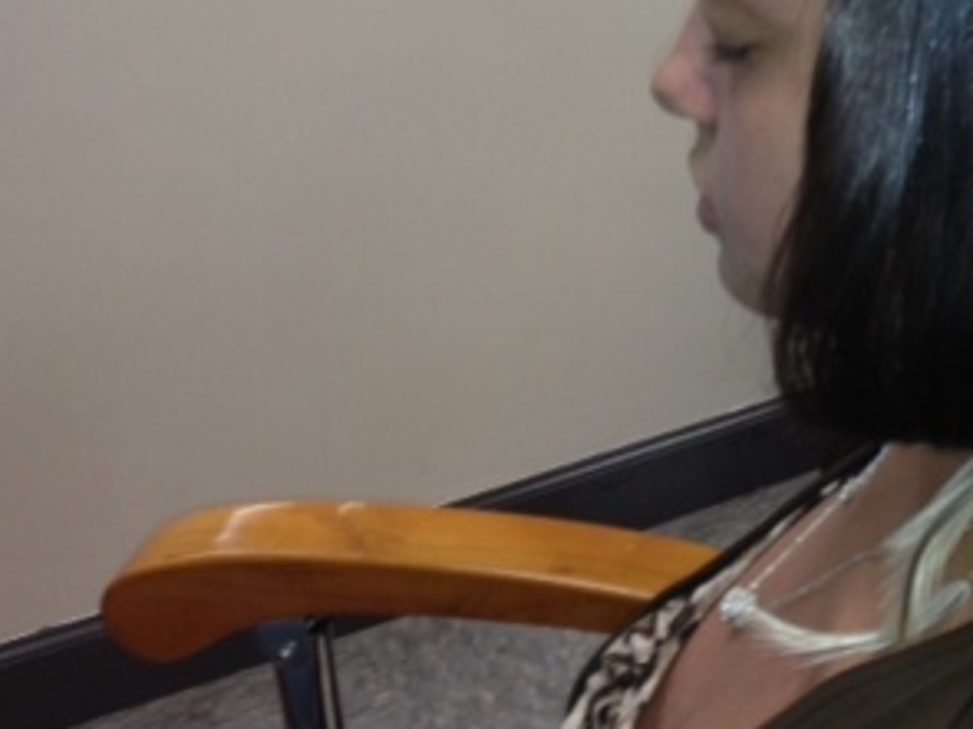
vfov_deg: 18.8
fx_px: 2135
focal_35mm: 76
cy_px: 0
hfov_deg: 24.5
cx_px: 970
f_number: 2.4
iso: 64
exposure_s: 1/20
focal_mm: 4.28
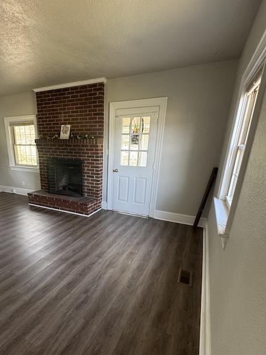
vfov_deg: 83.9
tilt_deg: -19.0
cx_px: 98
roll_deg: -0.2
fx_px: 195
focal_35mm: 19
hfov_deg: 67.5
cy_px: 208
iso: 250
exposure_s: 1/60
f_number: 2.2
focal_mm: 2.22
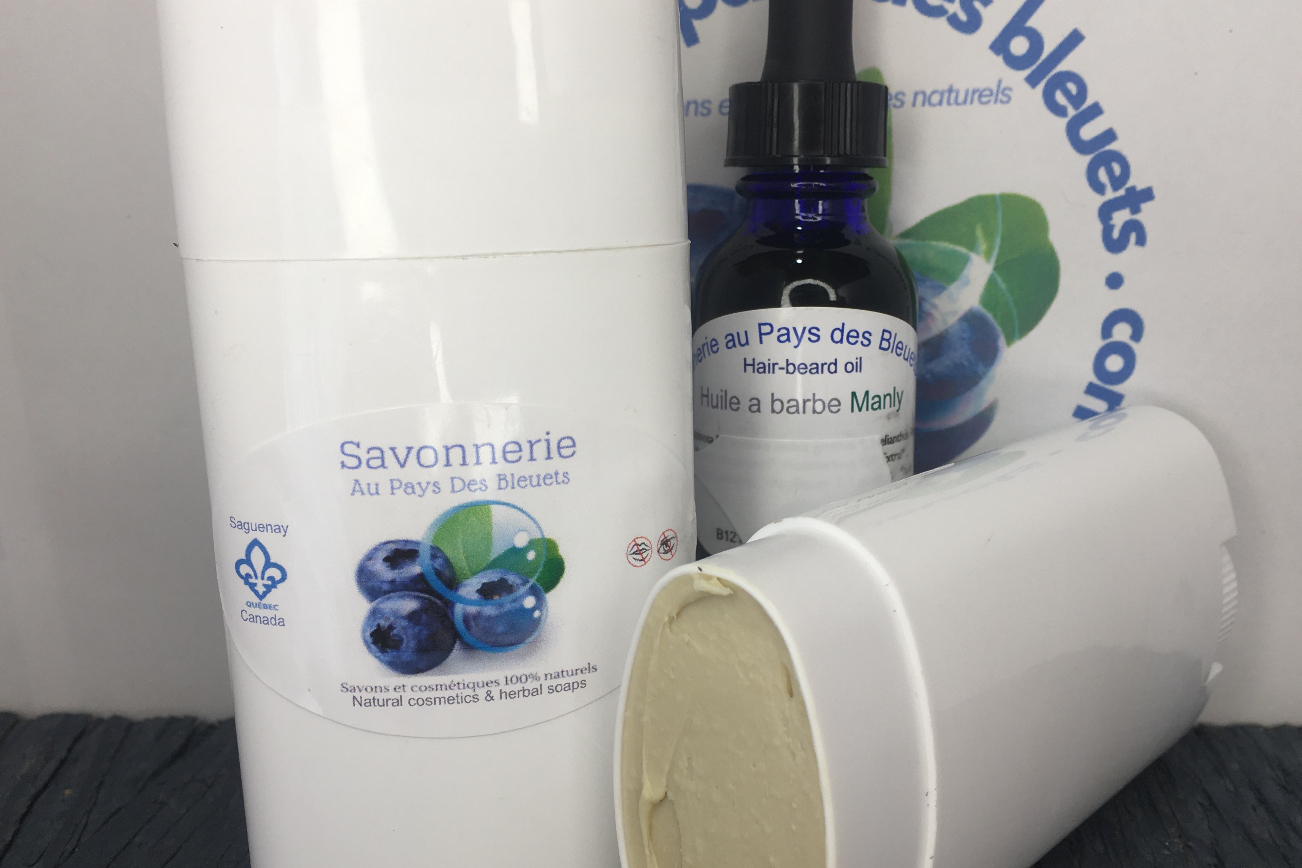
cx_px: 698
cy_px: 453
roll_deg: +2.3
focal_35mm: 35
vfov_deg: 37.8
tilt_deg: -18.0
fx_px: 1266
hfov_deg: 54.4
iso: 25
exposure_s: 1/120
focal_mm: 4.15
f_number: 2.2
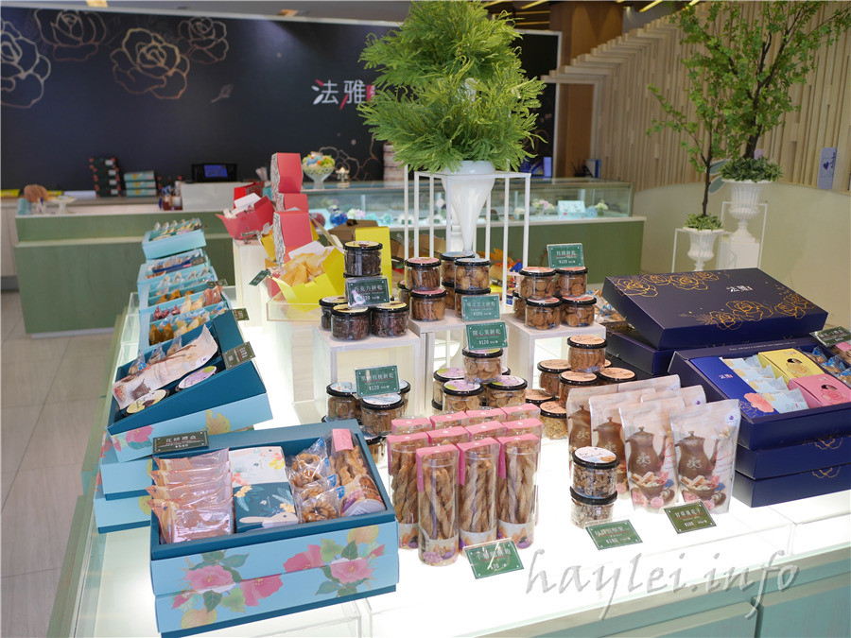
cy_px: 319
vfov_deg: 46.8
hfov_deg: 60.0
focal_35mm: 30
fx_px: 738
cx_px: 426
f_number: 2.2
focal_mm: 15
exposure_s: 1/160
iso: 200
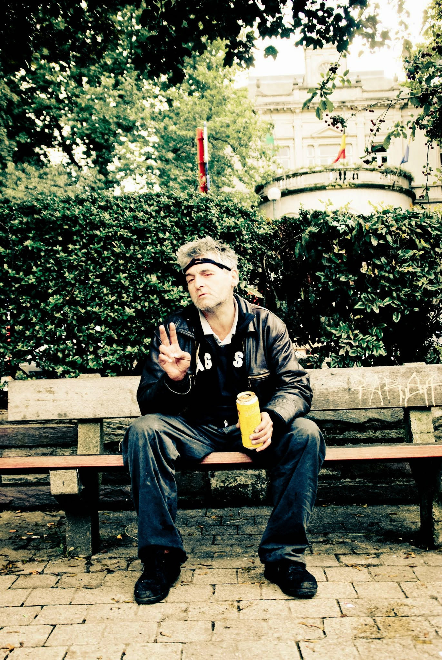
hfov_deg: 32.0
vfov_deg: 46.3
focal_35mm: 42
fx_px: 771
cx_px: 221
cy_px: 330
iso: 400
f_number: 4
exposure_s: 1/320
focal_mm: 28
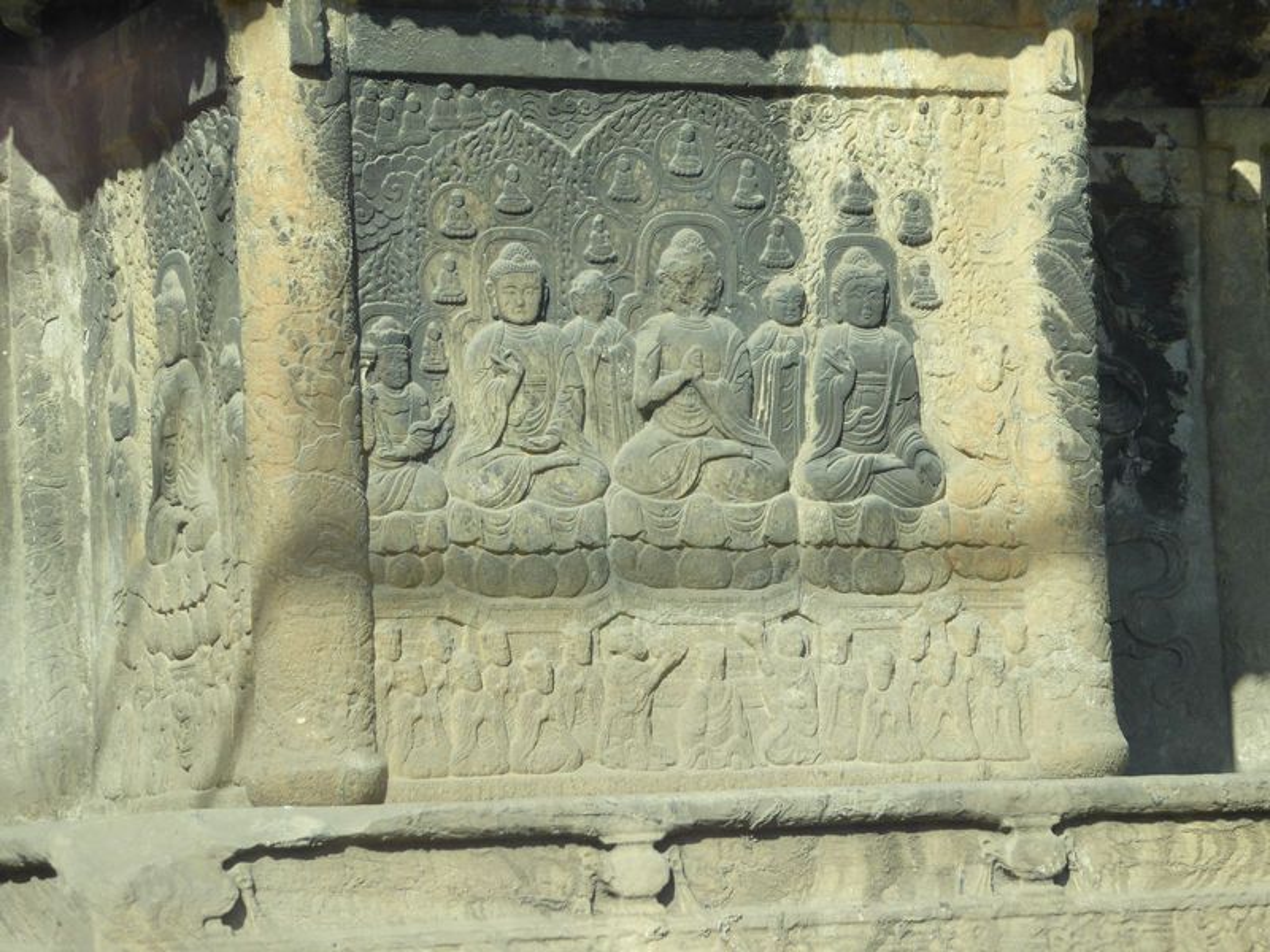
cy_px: 476
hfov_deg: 14.3
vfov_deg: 10.7
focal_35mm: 138
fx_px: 5063
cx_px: 635
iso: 80
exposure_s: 1/200
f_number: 5.2
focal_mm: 22.3
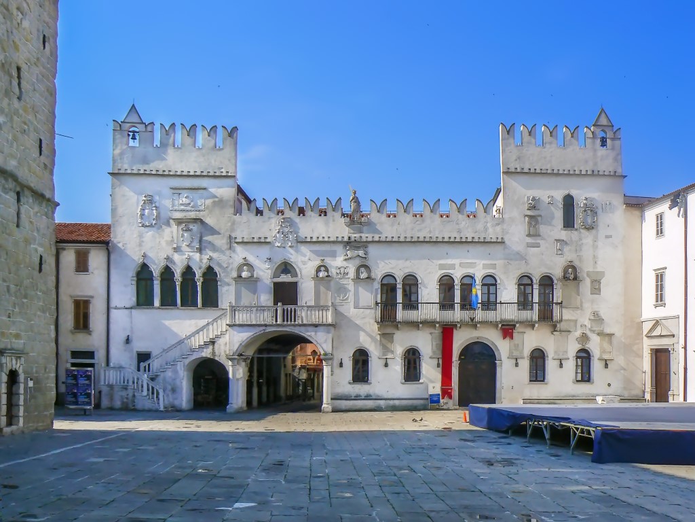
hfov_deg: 51.4
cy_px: 261
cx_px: 348
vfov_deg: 39.7
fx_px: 723
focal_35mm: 36
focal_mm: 6
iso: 80
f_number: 7.1
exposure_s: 1/400
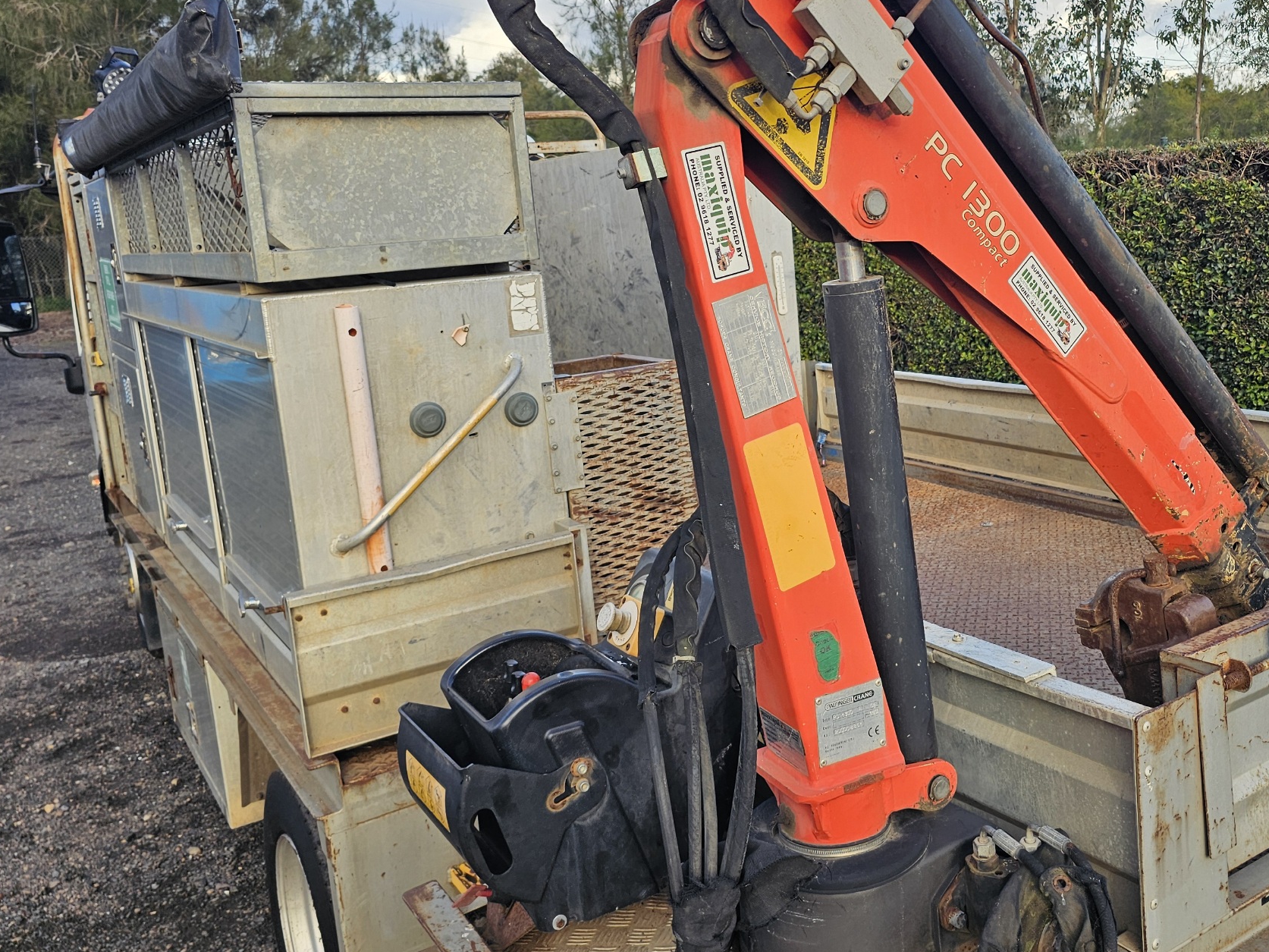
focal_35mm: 33
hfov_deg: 54.5
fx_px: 1210
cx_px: 818
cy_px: 411
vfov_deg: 42.9
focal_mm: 6.3
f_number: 1.7
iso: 20
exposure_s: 1/227
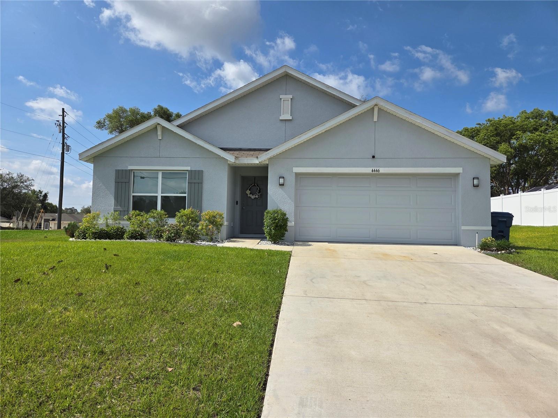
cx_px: 279
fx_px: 371
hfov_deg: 73.9
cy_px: 209
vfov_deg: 58.9
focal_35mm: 23
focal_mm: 5.4
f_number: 1.8
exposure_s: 1/7891
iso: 64
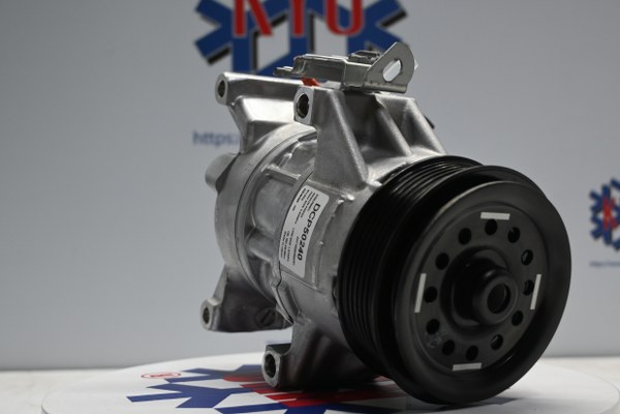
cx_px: 310
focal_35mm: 45
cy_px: 207
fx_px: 775
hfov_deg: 43.6
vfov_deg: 29.9
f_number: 4.8
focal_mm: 30
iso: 400
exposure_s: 1/50
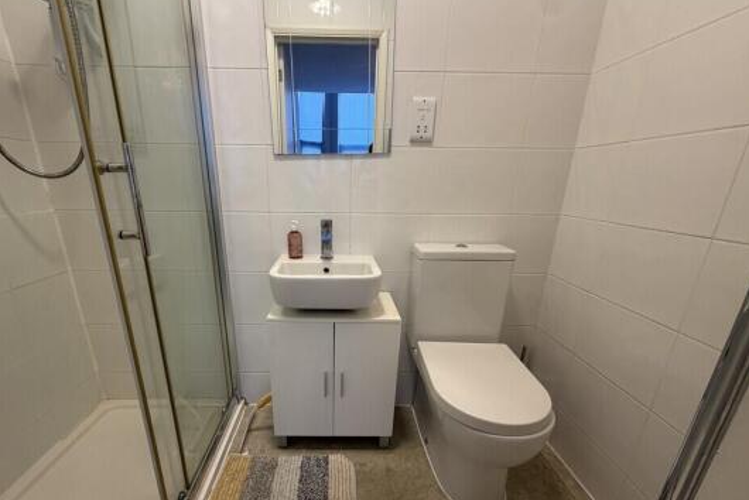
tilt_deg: -18.2
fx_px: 333
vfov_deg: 73.3
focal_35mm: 16
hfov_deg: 96.5
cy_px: 292
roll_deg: -0.3
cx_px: 343
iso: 200
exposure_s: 1/50
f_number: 2.2
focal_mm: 2.22
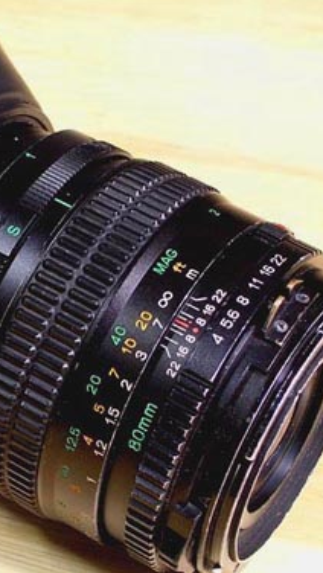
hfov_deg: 9.5
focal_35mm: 127
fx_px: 1930
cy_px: 284
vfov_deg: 16.9
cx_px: 12
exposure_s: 1/3.3
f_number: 4.1
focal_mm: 13
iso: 274
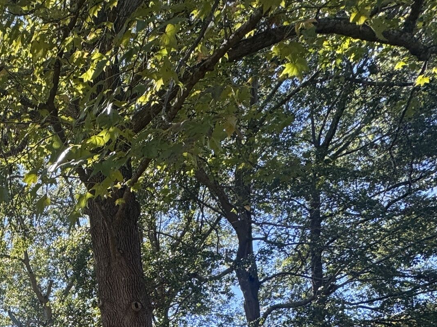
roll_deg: +2.6
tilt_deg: +6.6
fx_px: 505
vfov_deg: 28.8
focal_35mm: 40
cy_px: 432
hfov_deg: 36.9
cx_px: -76
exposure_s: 1/234
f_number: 2.2
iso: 40
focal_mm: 2.22
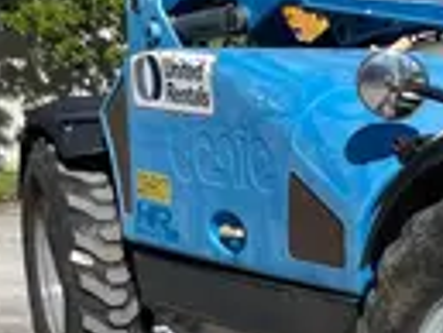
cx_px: 752
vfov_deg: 13.0
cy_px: 393
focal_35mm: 111
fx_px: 1422
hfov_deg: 15.6
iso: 32
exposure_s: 1/4651
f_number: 1.6
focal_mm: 4.2
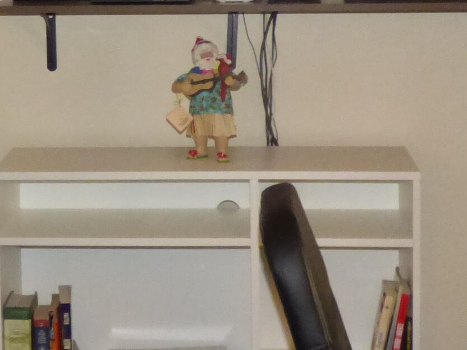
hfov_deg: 16.3
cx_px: 42
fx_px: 1605
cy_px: 81
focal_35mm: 119
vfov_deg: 12.4
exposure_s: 1/60
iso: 800
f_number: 3.4
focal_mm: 5.78
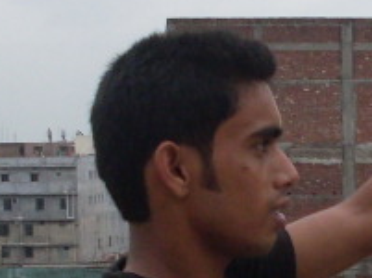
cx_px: 624
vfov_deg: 7.6
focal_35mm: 194
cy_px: 239
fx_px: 2081
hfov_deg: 9.8
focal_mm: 6.3
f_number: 2.8
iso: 80
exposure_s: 1/250
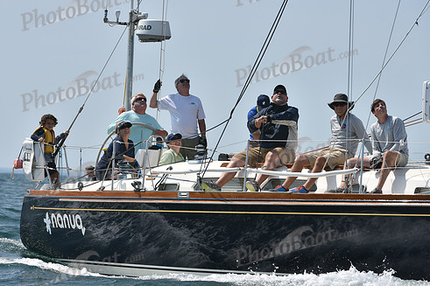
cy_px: 122
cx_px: 190
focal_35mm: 260
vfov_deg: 5.3
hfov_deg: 7.9
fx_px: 3104
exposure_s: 1/1600
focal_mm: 220
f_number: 7.1
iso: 320
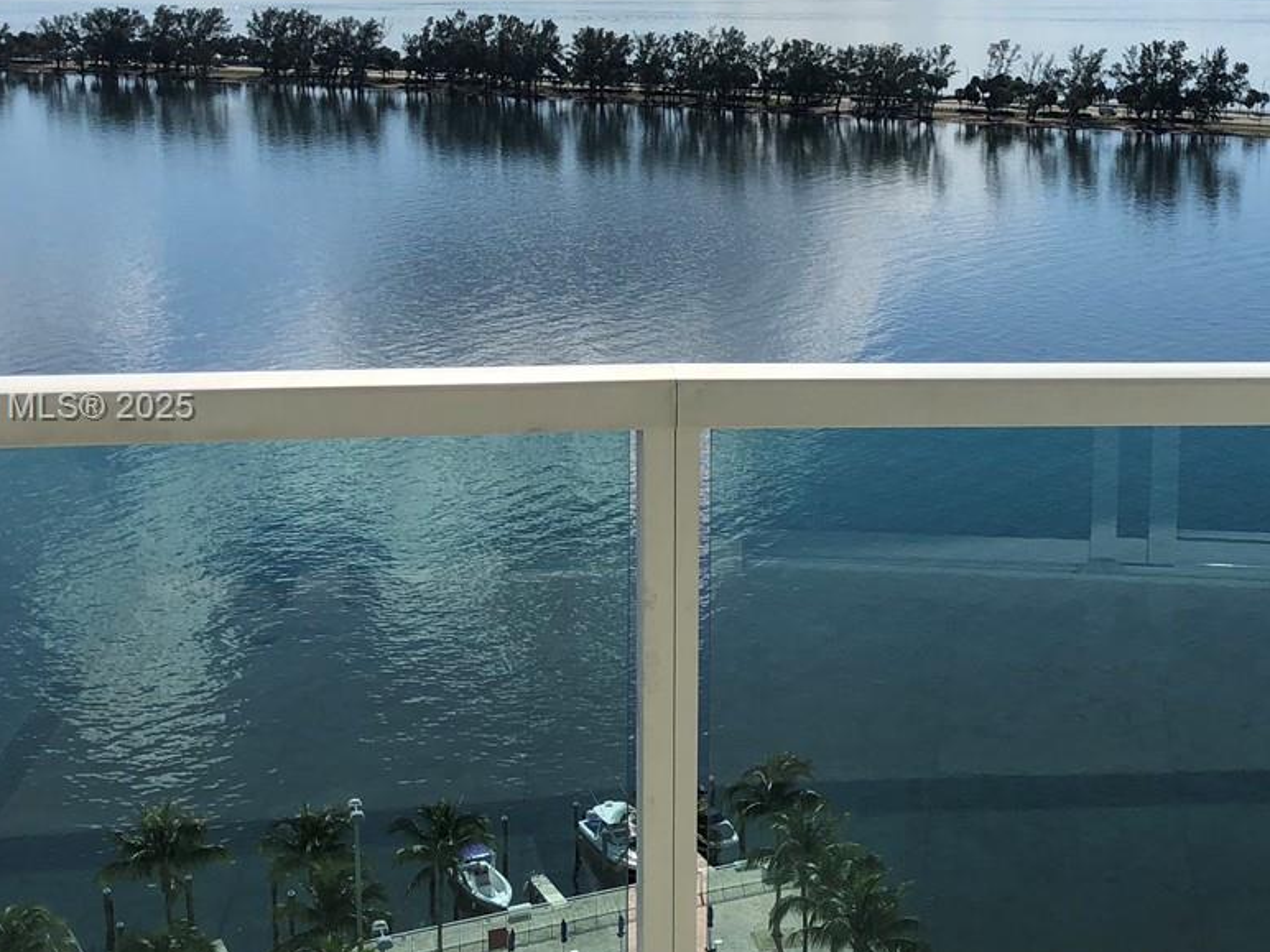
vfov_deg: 25.2
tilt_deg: -11.0
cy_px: 409
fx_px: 2128
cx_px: 984
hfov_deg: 32.5
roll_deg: -2.1
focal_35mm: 58
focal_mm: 4
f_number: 1.8
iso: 20
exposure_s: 1/4808
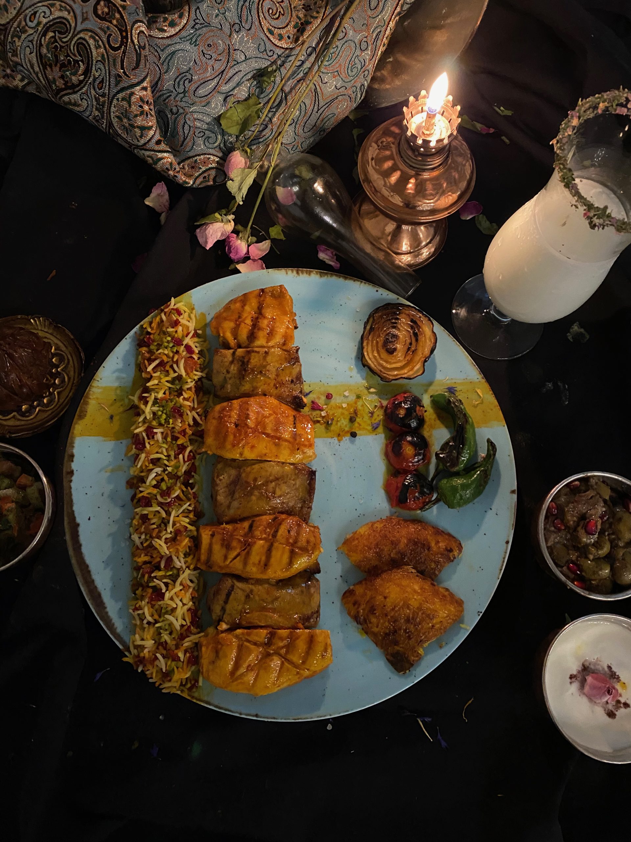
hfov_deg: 53.1
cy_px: 421
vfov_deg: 67.3
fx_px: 632
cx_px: 316
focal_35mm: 26
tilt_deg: -75.1
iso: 800
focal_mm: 4.25
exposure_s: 1/25
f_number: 1.8
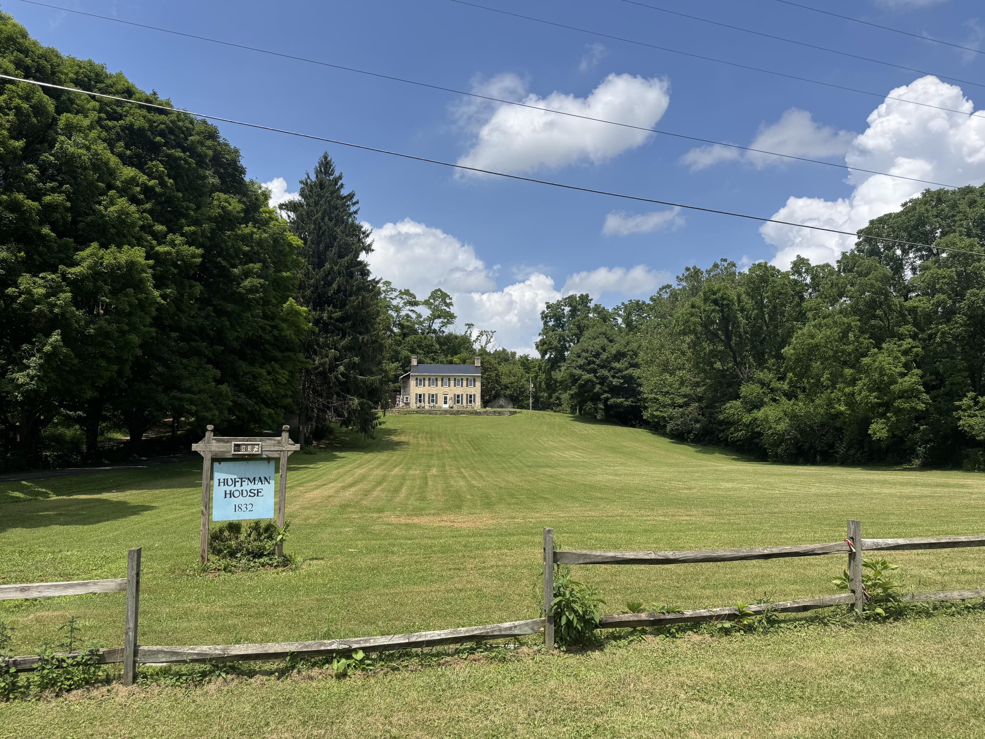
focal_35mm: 24
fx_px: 683
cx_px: 492
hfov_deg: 71.6
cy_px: 370
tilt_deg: +6.0
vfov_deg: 56.8
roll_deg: -0.4
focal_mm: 6.76
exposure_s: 1/5348
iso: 80
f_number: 1.78
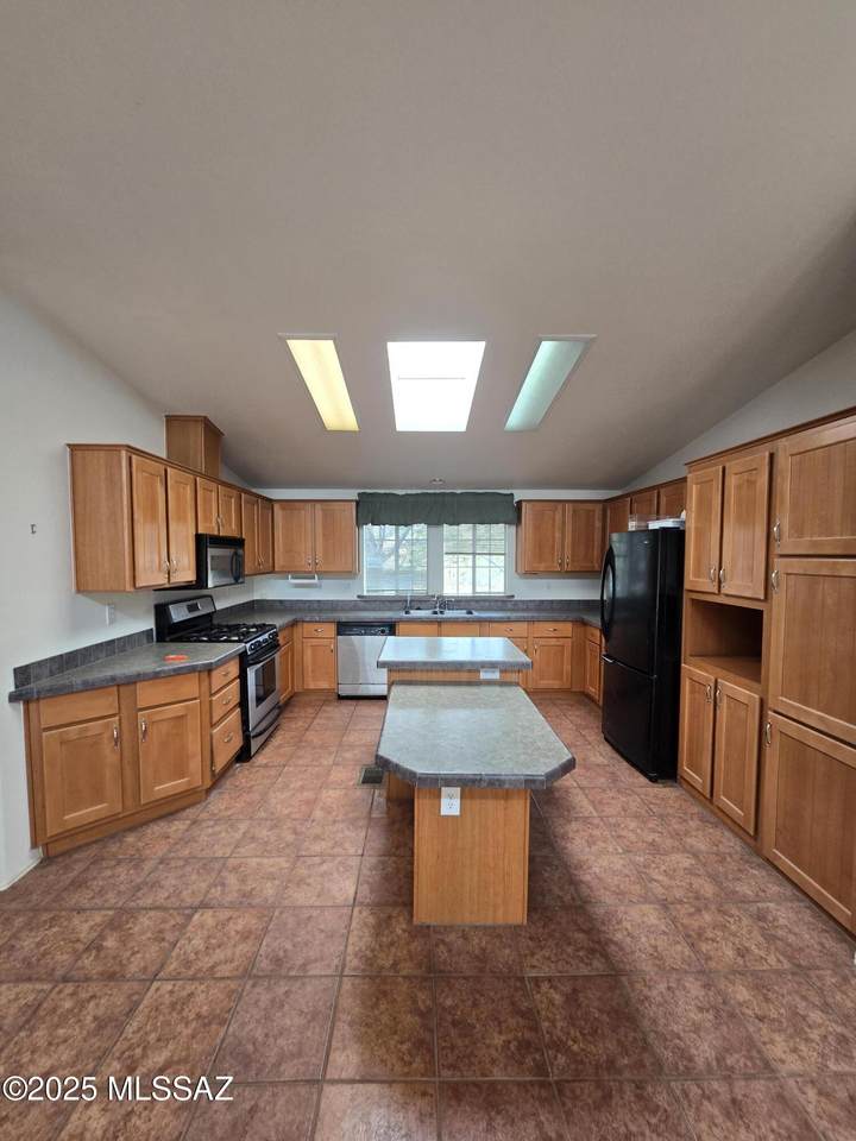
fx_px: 429
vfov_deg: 106.2
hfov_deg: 89.9
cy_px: 570
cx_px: 428
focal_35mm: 13
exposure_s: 1/60
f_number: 2.2
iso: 80
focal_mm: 2.2
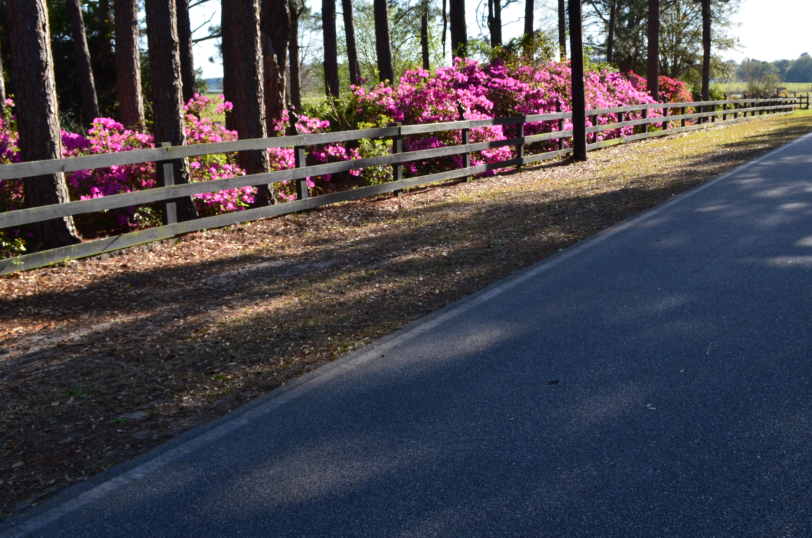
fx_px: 810
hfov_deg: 52.8
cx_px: 498
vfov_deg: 36.5
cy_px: 207
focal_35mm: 36
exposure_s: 1/250
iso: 400
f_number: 10
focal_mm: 18
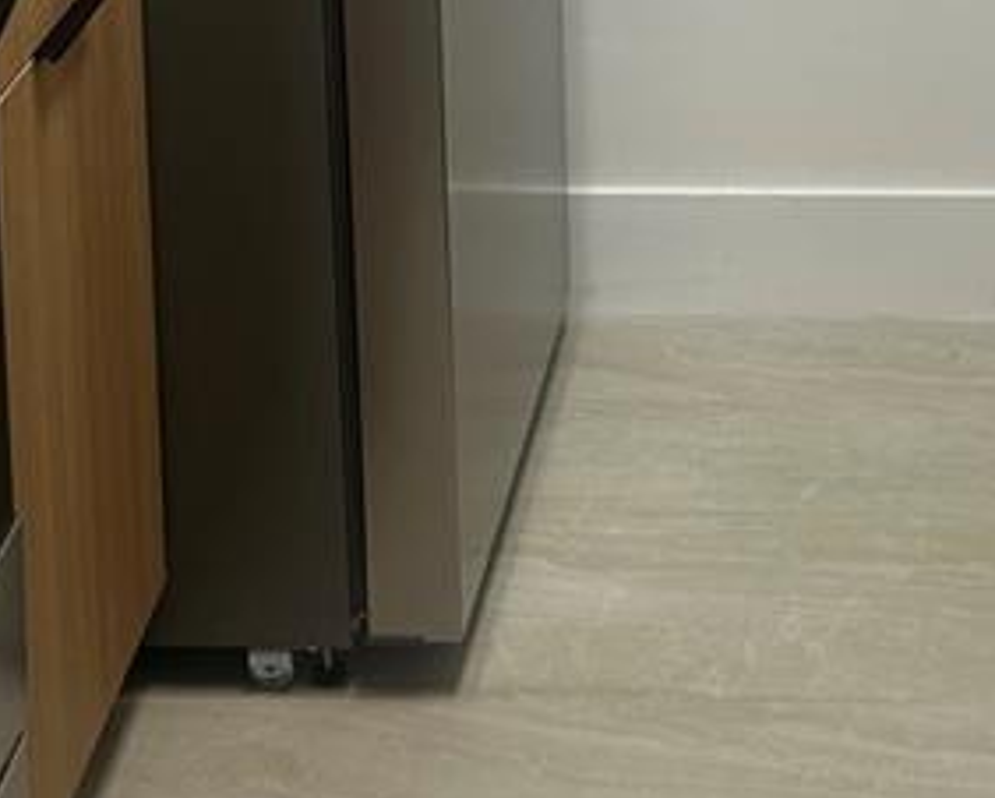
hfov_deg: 17.7
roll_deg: +0.6
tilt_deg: -12.5
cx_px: 752
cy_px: -230
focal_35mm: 108
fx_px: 3183
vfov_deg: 13.8
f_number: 1.5
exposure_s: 1/121
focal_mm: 5.7
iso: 40
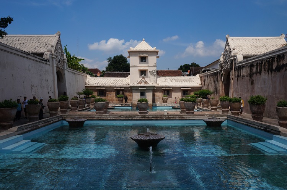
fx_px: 263
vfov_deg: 39.9
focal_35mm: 33
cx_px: 144
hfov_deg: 57.3
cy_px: 95
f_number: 16
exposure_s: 1/320
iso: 200
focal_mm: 22
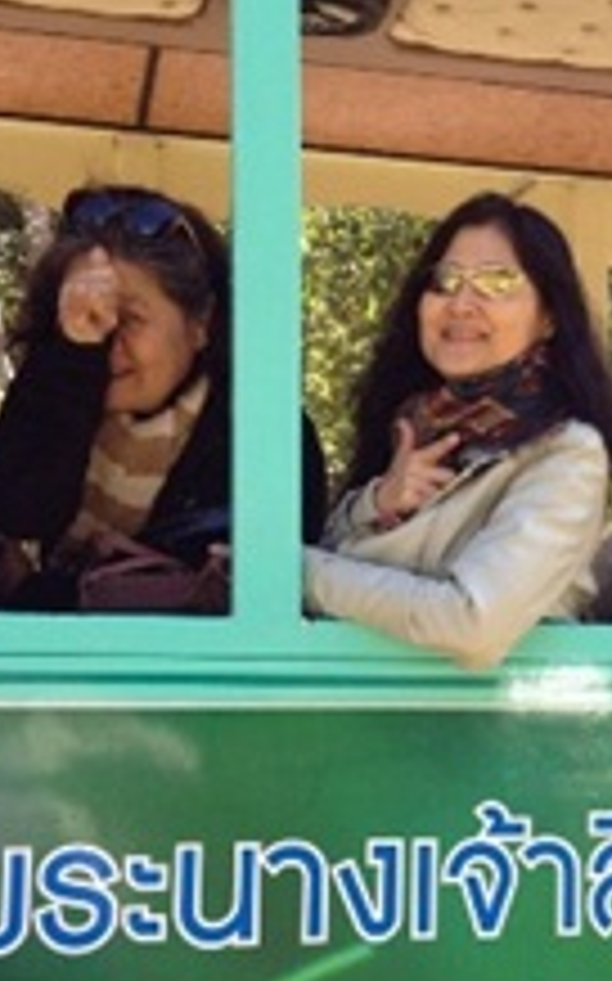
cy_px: 562
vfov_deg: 30.2
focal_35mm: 68
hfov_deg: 19.0
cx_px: 472
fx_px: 1817
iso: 50
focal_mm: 4.28
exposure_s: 1/239
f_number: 2.4
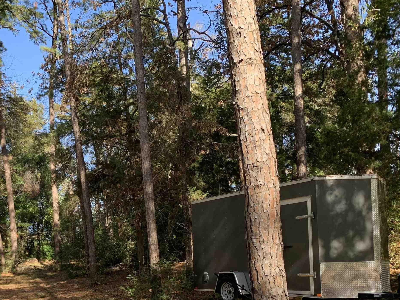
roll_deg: +1.2
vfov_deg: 32.5
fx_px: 497
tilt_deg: +4.6
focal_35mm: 43
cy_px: 246
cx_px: 103
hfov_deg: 42.6
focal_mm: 4.25
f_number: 1.8
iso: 25
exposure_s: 1/304
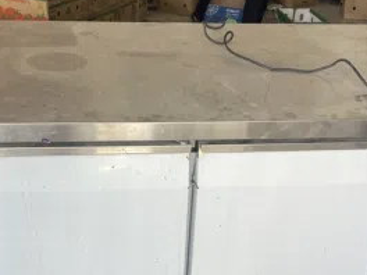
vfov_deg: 22.9
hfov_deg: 30.7
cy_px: 225
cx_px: 177
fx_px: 668
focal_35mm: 63
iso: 32
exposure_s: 1/116
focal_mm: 4.2
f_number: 1.6
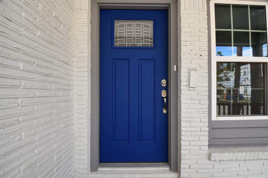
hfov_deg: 100.4
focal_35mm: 15
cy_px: 89
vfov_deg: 77.3
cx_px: 134
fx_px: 112
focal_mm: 10
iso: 110
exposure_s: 1/125
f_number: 5.6
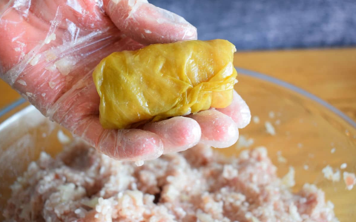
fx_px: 388
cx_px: 177
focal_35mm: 40
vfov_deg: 32.0
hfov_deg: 49.3
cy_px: 104
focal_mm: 26
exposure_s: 1/125
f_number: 5
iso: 800
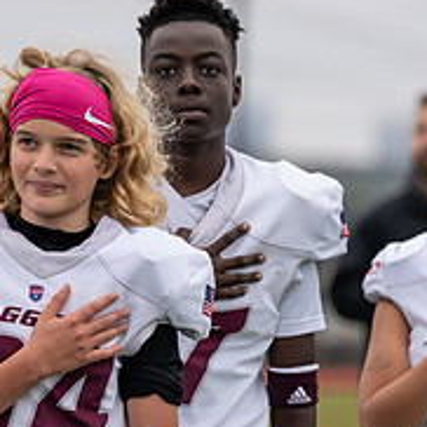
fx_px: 5345
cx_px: 155
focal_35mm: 383
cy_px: 278
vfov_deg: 4.6
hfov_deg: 4.6
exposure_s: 1/1250
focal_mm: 141
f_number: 2.8
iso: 500
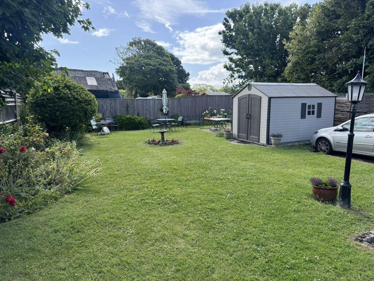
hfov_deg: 71.6
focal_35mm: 24
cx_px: 187
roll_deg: +0.2
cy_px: 140
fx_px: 259
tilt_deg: -8.8
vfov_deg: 56.8
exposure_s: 1/1151
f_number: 1.78
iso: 80
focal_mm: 6.76
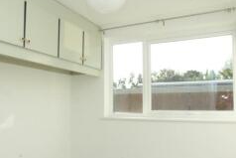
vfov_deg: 39.7
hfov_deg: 56.7
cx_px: 93
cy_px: 100
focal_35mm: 33
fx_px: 216
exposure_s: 1/160
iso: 1600
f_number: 16
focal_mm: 11
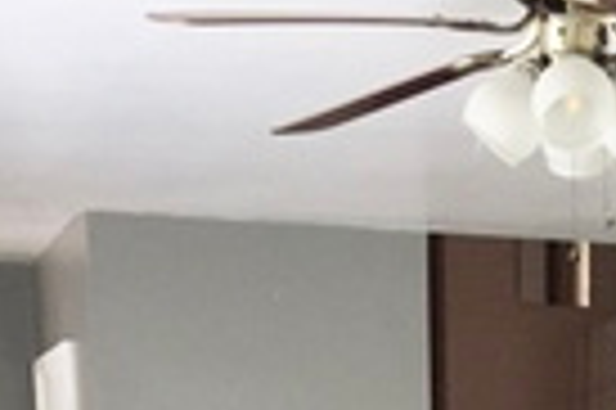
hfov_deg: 18.8
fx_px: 1812
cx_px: 620
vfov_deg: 11.6
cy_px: 811
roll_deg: +0.1
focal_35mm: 106
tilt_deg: -9.3
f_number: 2.2
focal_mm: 4.15
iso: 200
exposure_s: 1/17
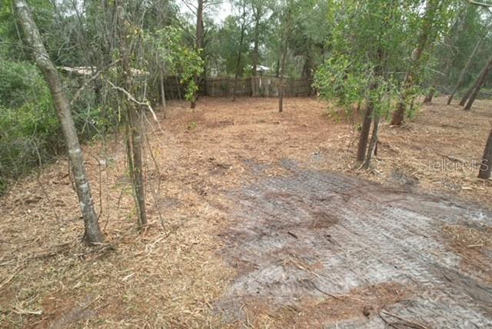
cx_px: 246
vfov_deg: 57.3
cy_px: 164
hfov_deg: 78.5
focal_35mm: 22
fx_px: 301
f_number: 2.8
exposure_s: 1/120
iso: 100
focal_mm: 8.38
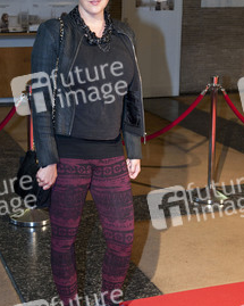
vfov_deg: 35.4
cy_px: 146
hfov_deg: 28.6
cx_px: 103
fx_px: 479
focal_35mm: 53
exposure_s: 1/160
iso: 1600
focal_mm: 38
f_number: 4
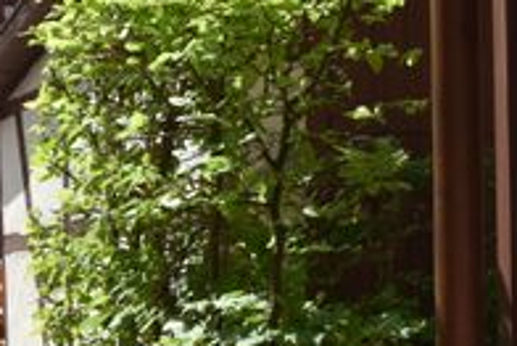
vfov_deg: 12.4
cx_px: -113
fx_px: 1581
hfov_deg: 17.6
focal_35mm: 110
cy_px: 275
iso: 100
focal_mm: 24
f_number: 8
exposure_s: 1/250
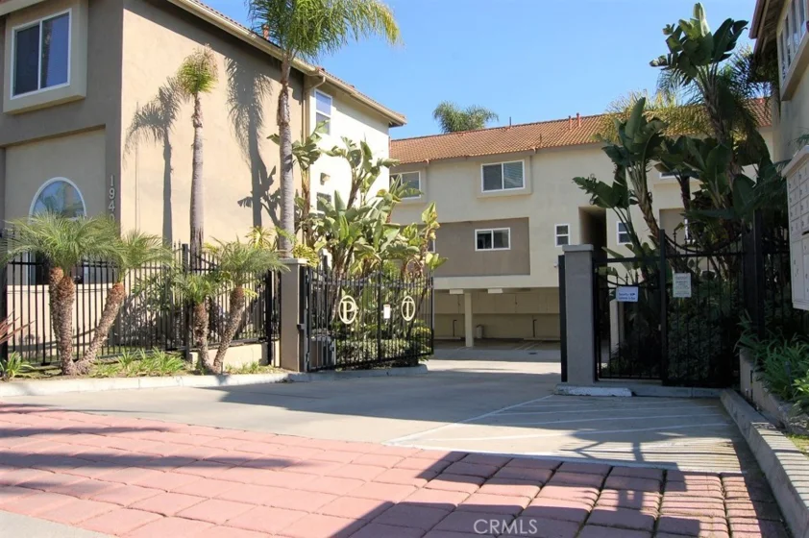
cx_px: 404
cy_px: 269
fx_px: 606
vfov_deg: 47.9
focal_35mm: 27
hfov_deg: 67.4
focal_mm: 18
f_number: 9
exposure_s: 1/320
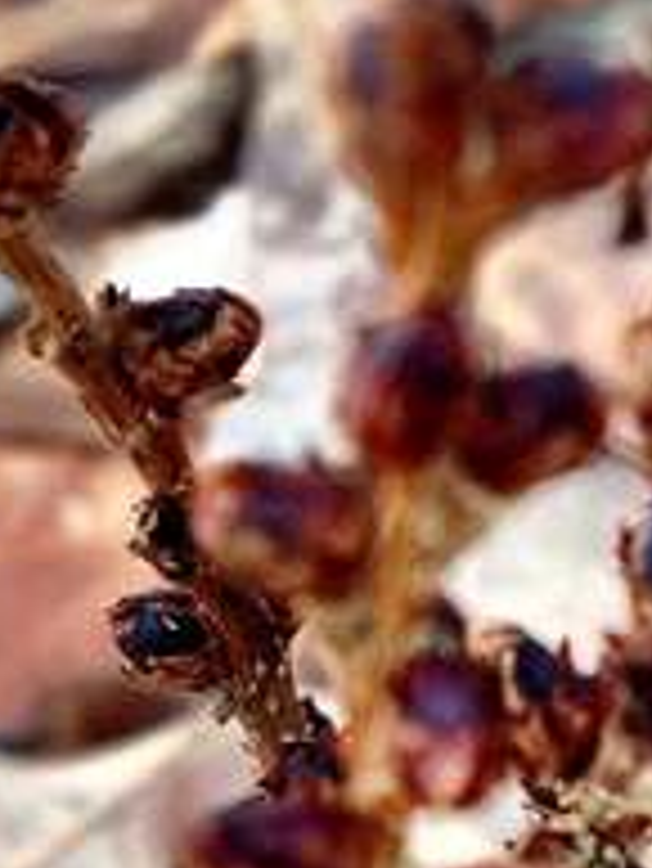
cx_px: 1093
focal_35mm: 186
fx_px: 4666
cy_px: 922
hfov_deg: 7.8
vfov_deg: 10.5
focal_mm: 4.28
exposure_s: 1/120
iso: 64
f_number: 2.4
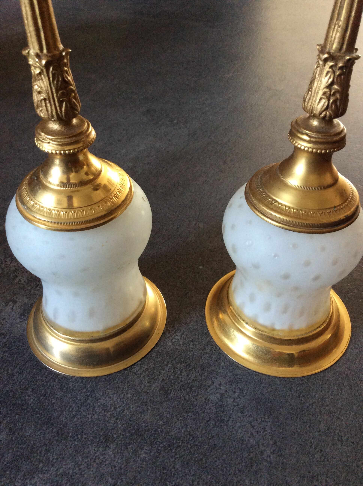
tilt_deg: -41.5
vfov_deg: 56.9
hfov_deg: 44.1
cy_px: 243
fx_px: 449
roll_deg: +0.9
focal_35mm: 32
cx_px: 182
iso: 160
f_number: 2.4
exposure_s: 1/25
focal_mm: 3.3
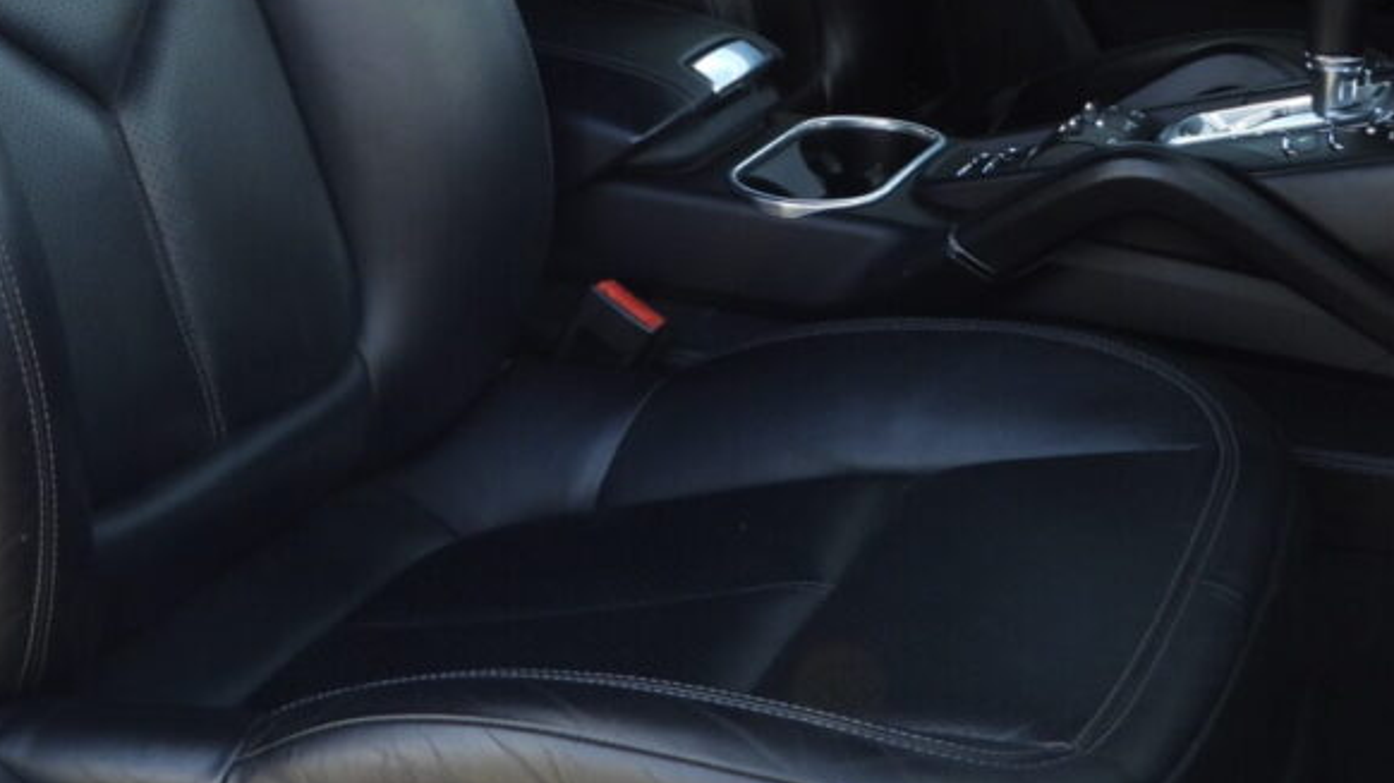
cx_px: 462
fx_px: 2365
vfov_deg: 18.3
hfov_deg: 32.6
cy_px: 5
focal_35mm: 64
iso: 100
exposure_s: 1/50
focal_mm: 4.3
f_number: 2.8
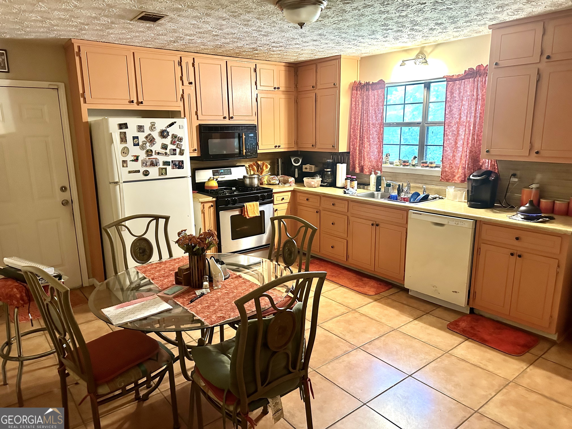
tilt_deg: -13.2
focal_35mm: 24
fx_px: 397
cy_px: 214
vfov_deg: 56.8
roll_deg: +0.4
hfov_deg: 71.6
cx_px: 286
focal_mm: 6.86
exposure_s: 1/40
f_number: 1.78
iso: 800
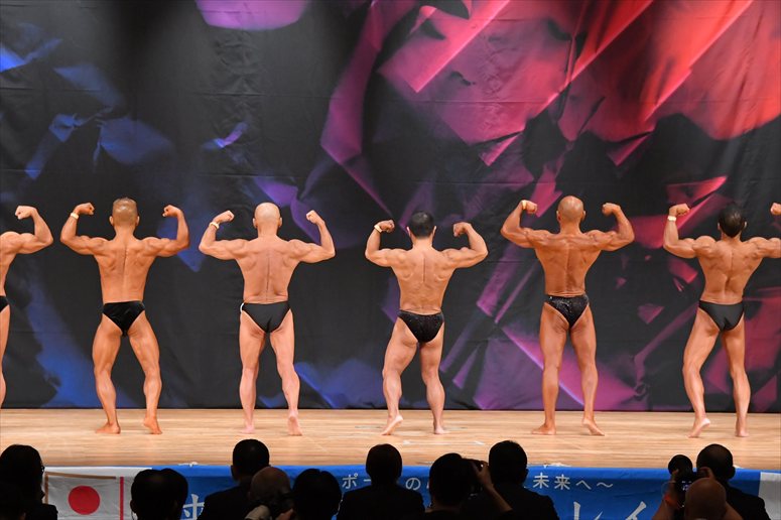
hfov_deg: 13.1
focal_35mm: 157
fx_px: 3404
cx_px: 390
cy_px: 260
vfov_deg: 8.7
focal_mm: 105
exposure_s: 1/400
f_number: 5.6
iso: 6400
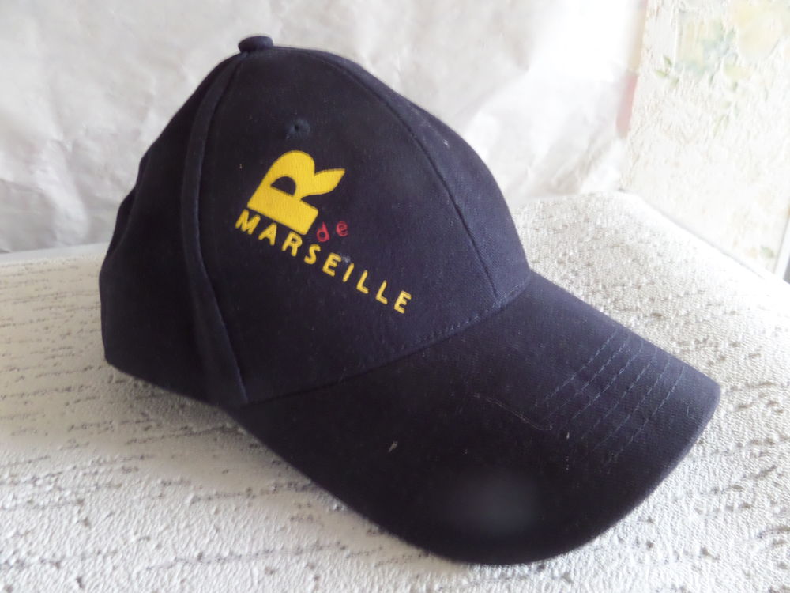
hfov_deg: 71.6
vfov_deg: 56.8
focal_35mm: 24
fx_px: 548
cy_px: 296
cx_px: 395
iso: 400
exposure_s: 1/4
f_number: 3.2
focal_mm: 4
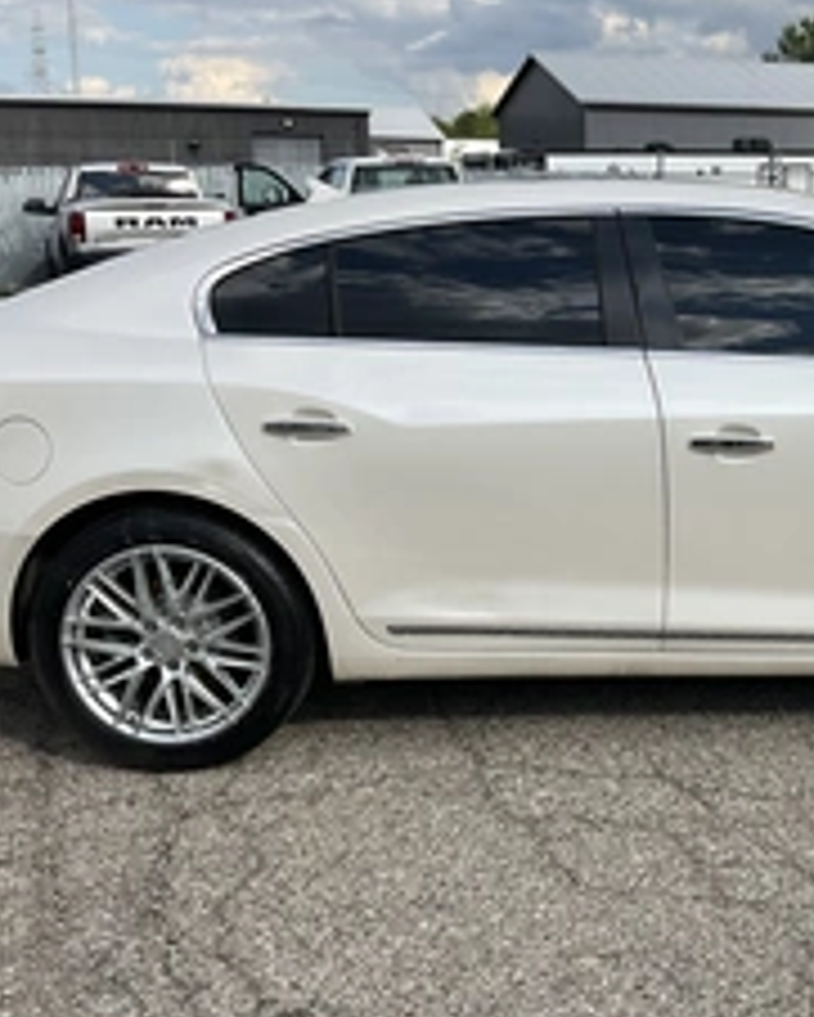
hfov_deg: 29.4
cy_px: 536
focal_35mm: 50
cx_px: 675
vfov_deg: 37.3
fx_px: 1505
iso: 25
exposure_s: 1/1730
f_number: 1.8
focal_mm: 3
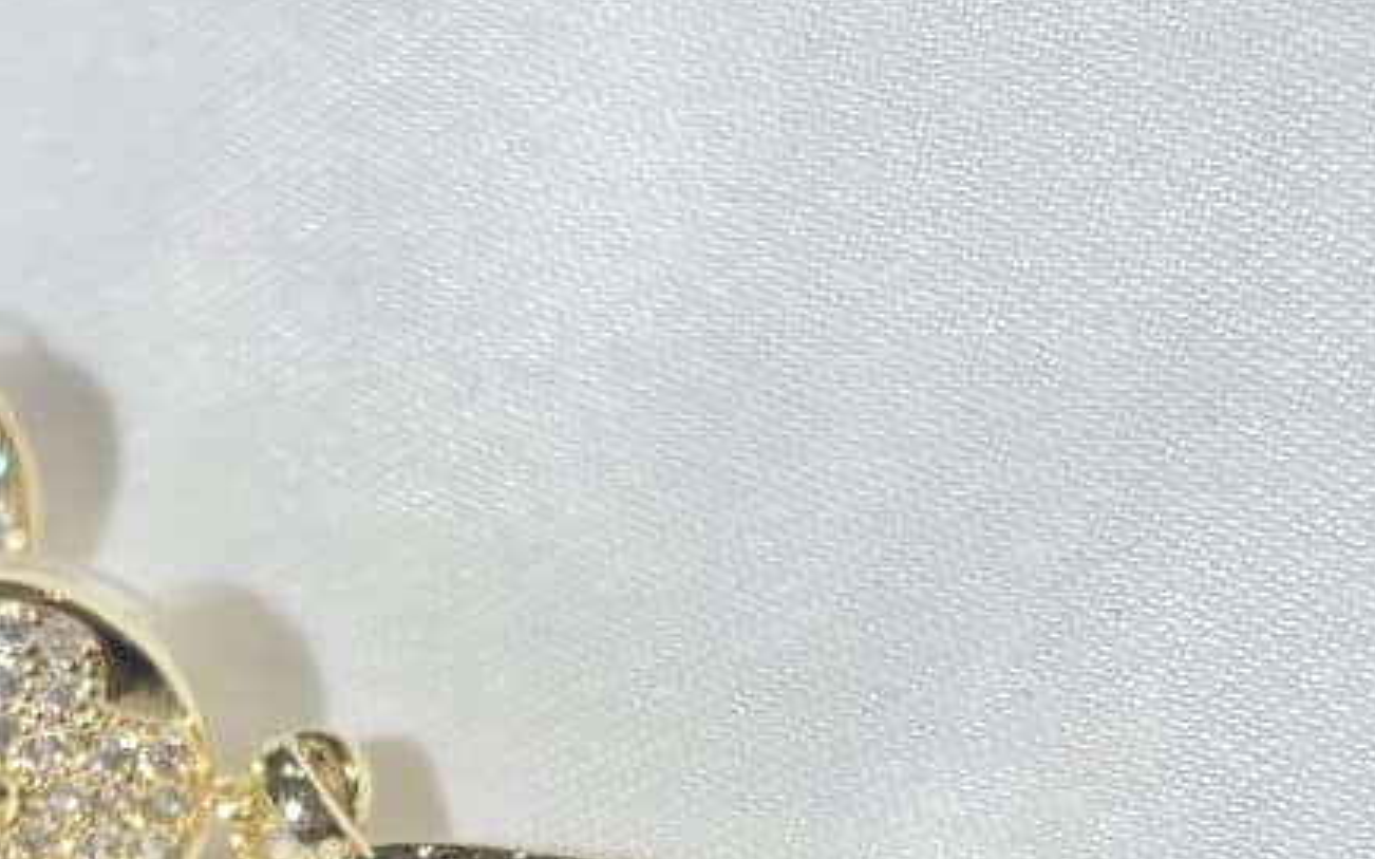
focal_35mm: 130
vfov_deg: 9.9
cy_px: 1071
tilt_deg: -54.3
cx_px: 250
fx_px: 4870
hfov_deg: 15.9
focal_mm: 5.96
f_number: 1.6
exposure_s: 1/271
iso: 32
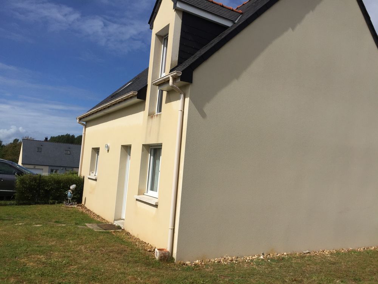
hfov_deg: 61.7
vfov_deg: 48.2
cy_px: 142
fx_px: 317
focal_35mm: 29
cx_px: 189
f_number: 2.2
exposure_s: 1/5650
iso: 32
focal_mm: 4.15
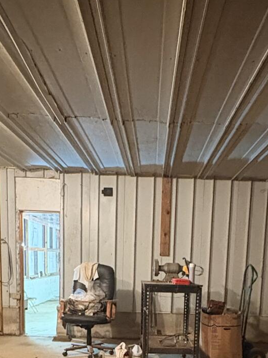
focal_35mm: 40
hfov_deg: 35.8
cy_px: 326
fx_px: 413
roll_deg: -2.2
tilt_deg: -8.2
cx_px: 160
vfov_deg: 42.7
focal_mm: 2.22
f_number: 2.2
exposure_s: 1/30
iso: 1000
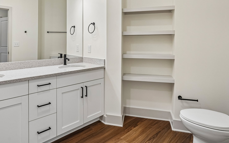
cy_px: 42
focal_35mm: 24
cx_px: 96
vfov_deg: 50.2
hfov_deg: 74.9
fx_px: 148
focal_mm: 16.5
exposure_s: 1/50
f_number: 8
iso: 800
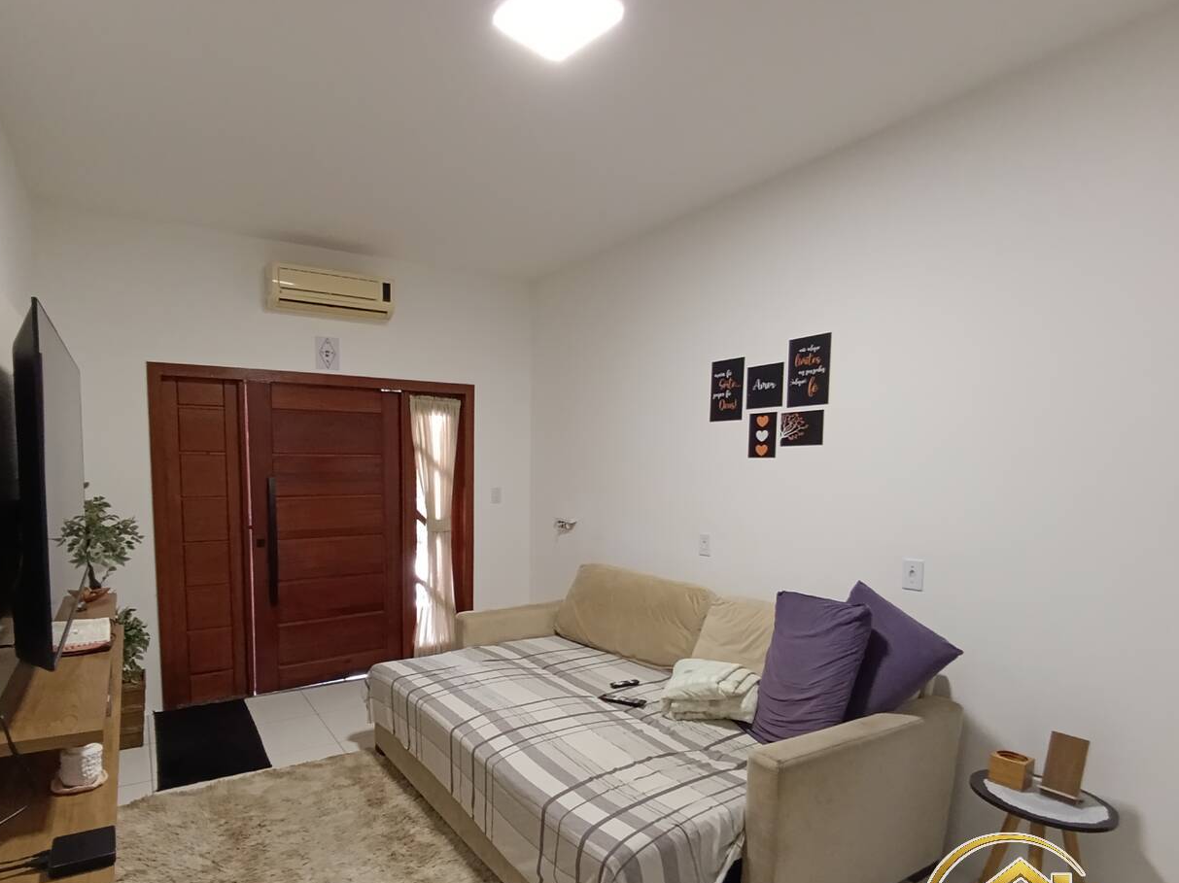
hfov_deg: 84.1
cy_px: 521
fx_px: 647
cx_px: 498
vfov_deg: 68.1
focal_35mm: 19
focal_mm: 1.65
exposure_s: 1/30
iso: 500
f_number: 2.2
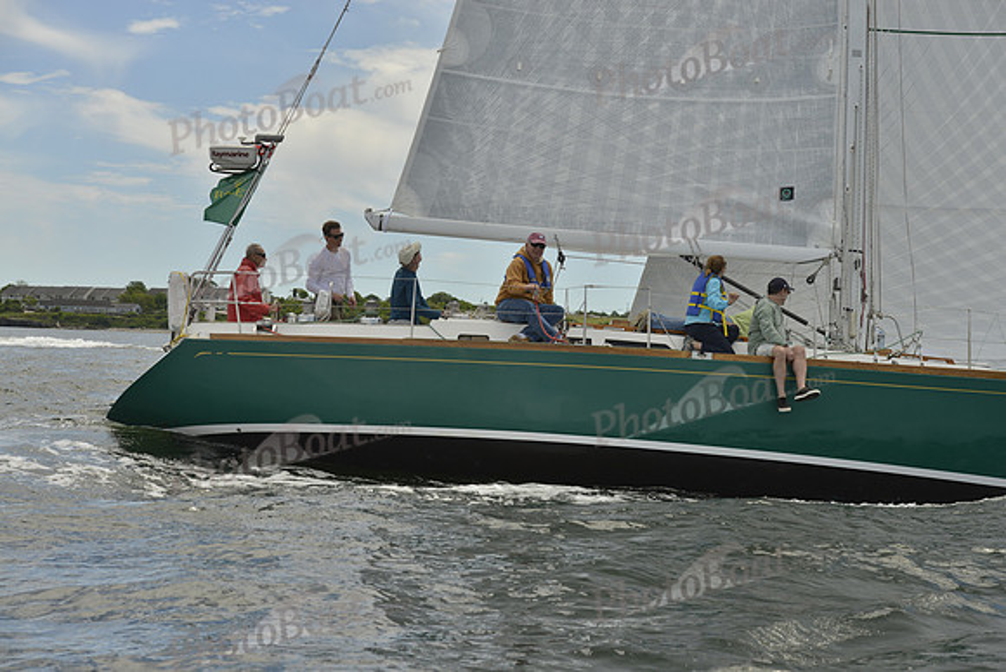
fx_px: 1956
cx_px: 503
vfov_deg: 19.5
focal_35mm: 70
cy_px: 336
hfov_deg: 28.8
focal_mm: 70
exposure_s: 1/1600
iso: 280
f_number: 7.1
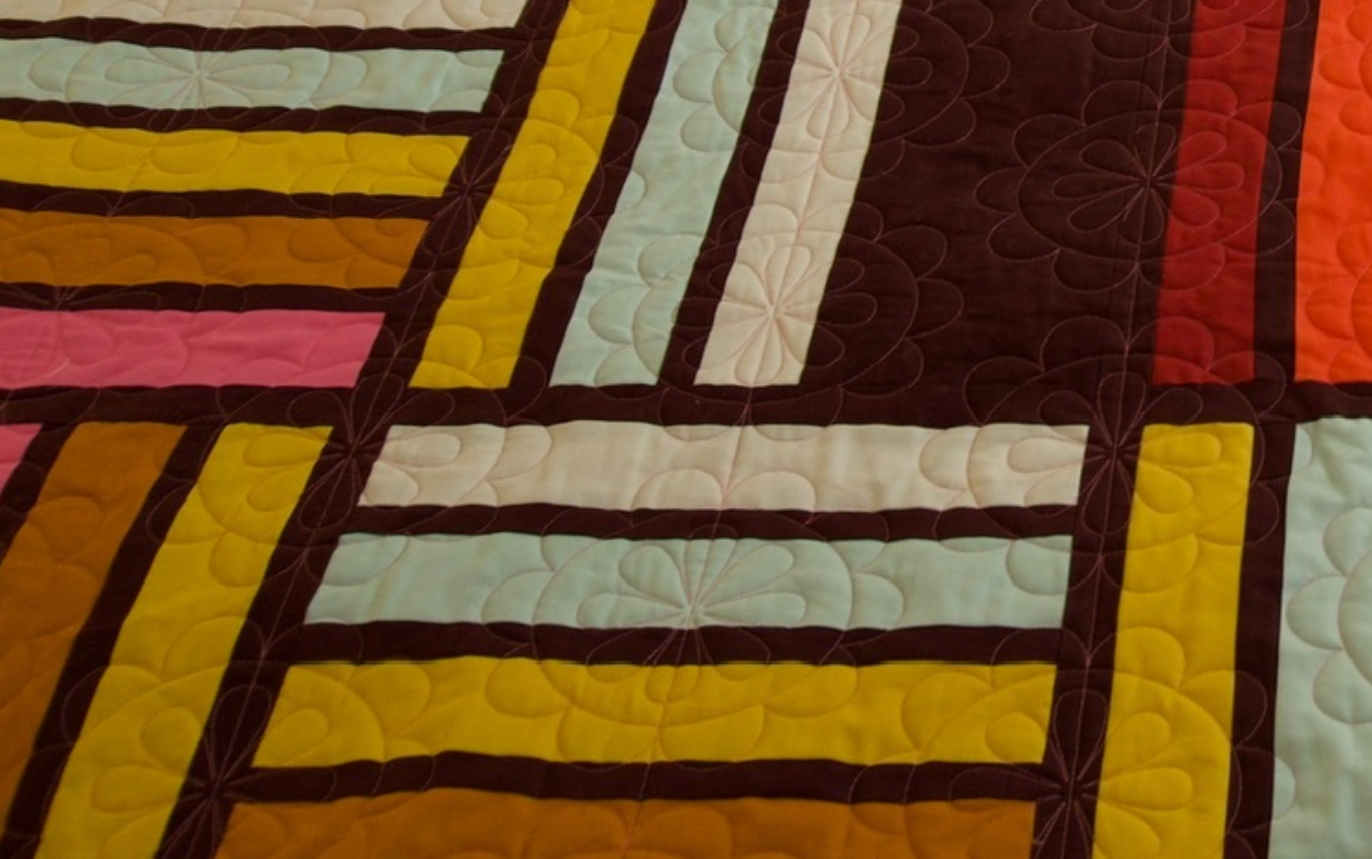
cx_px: 1504
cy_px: -61
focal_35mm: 71
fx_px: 2656
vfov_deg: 17.8
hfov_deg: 26.7
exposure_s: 1/100
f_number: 3.5
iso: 400
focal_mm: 16
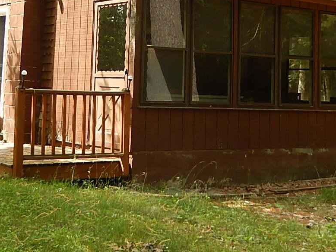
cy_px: 14
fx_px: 719
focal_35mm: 74
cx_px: 144
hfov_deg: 26.3
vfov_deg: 19.5
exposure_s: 1/125
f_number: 4
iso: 125
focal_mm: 6.5
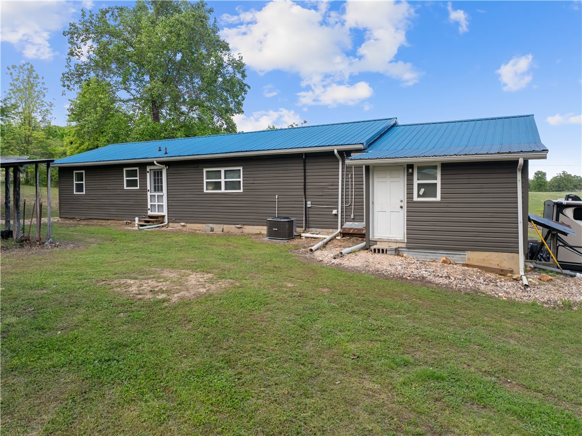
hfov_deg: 71.6
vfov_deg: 56.7
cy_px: 218
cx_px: 291
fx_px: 403
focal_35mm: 24
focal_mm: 12.29
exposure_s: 1/800
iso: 320
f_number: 2.8
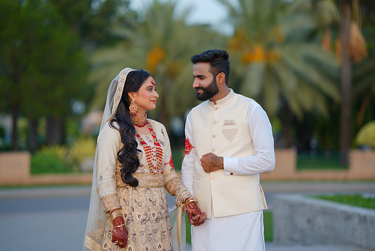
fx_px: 886
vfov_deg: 16.1
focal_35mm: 85
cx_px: 188
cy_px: 126
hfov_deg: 23.9
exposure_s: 1/400
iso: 50
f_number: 1.4
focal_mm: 85
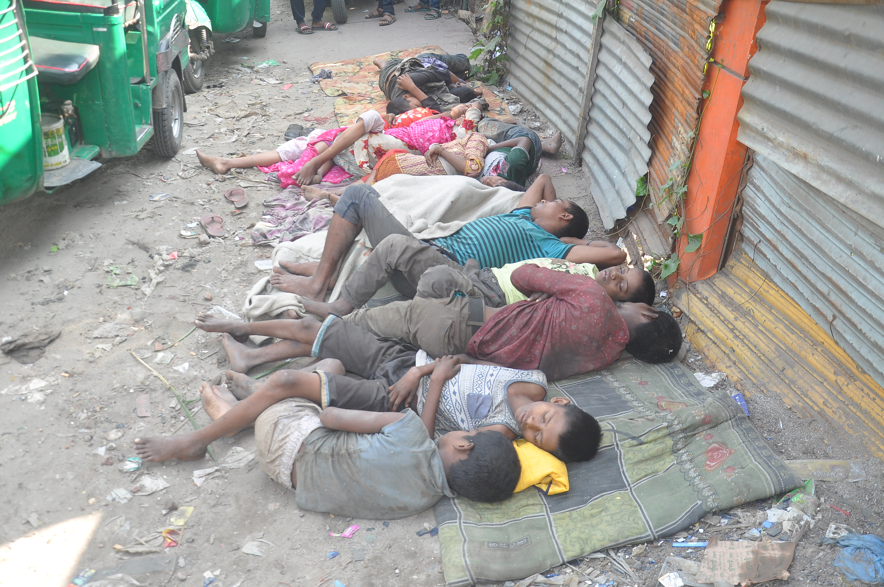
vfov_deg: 41.6
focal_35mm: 32
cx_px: 442
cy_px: 294
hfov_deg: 59.6
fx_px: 773
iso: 640
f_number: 5.6
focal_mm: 21
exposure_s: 1/200
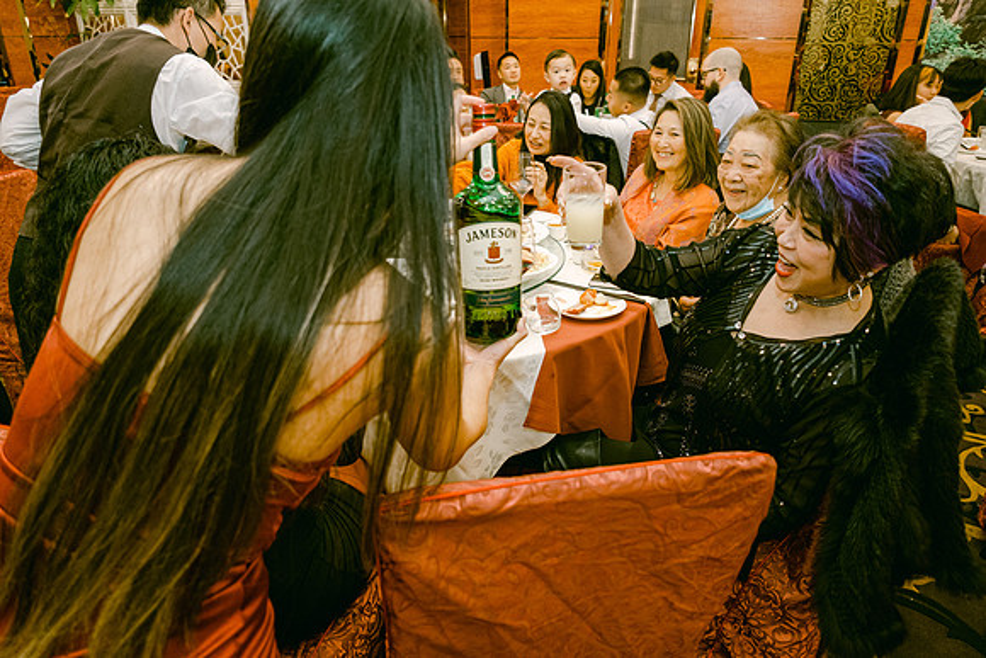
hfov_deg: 73.7
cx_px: 493
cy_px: 329
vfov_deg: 53.2
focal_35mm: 24
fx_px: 657
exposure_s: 1/125
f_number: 2.8
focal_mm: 16
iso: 800
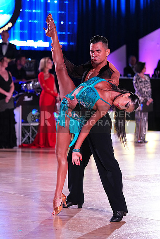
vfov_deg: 14.3
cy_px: 120
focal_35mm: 143
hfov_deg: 9.6
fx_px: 953
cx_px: 80
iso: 4000
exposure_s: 1/320
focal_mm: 143
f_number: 4
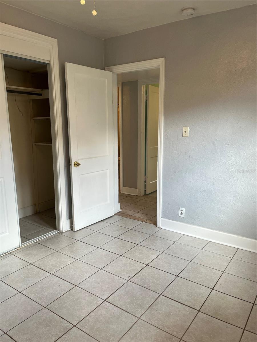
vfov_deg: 67.3
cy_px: 171
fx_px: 257
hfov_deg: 53.1
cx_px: 128
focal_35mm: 26
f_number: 1.6
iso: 125
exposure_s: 1/120
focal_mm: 5.1
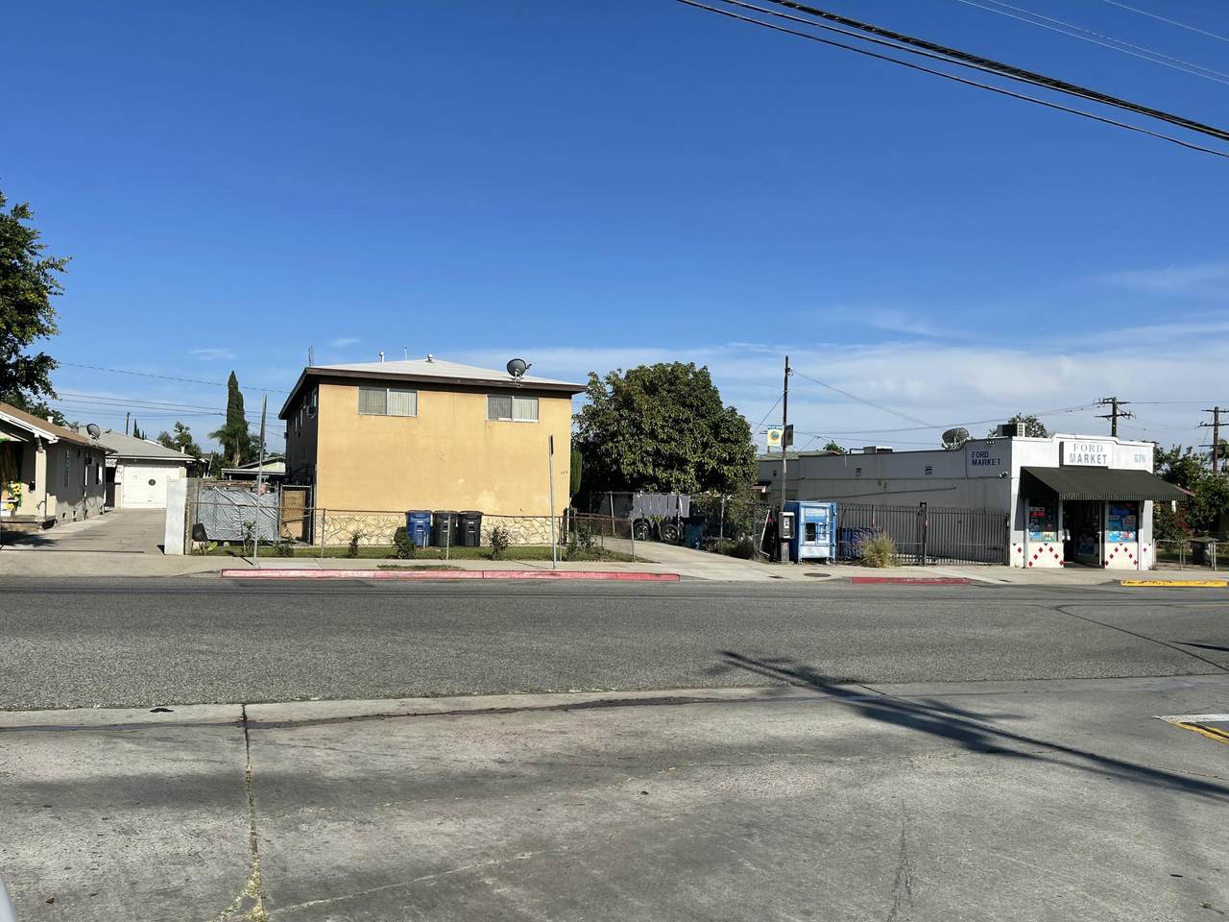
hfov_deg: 69.4
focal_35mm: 25
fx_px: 888
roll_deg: -0.9
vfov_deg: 54.9
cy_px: 461
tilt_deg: +1.0
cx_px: 614
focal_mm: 5.1
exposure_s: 1/5376
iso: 32
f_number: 1.6
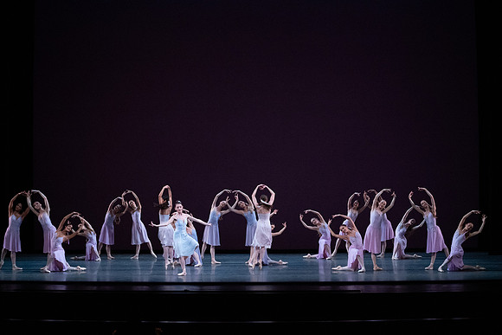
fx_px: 976
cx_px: 251
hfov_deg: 28.8
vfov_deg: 19.5
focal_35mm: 70
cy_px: 168
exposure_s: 1/400
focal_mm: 70
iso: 12800
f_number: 10
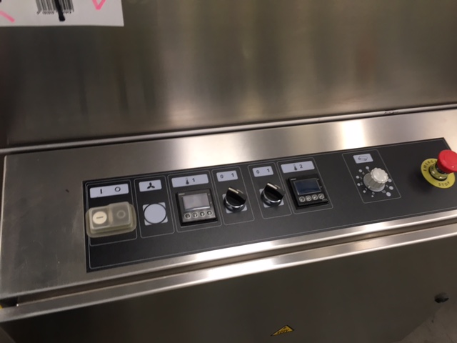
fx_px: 383
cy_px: 172
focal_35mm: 29
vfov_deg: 48.2
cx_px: 228
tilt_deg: -48.7
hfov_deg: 61.7
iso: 80
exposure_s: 1/33
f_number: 2.2
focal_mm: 4.15
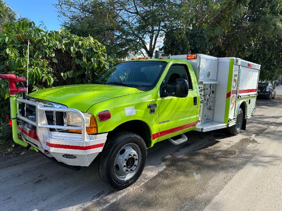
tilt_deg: -7.5
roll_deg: -1.2
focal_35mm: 24
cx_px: 141
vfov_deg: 56.8
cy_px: 106
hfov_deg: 71.6
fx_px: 196
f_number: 1.78
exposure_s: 1/1453
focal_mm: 6.86
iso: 80
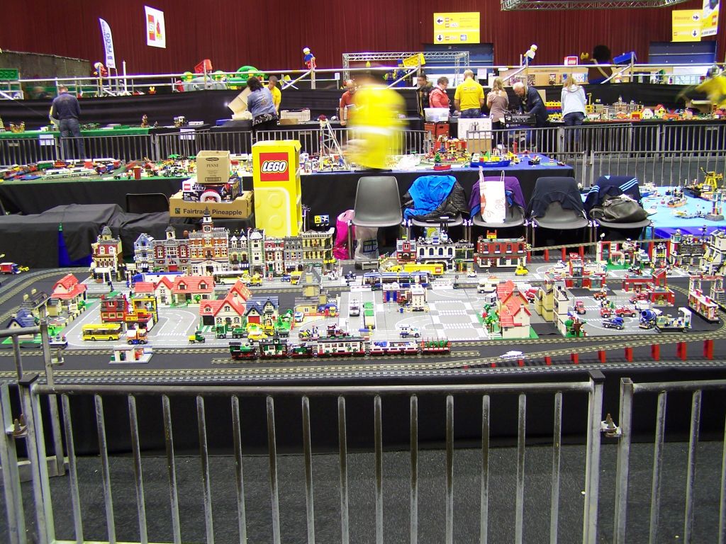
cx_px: 363
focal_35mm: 38
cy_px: 272
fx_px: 797
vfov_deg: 37.7
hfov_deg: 49.0
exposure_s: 1/2
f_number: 2.8
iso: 80
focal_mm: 6.3
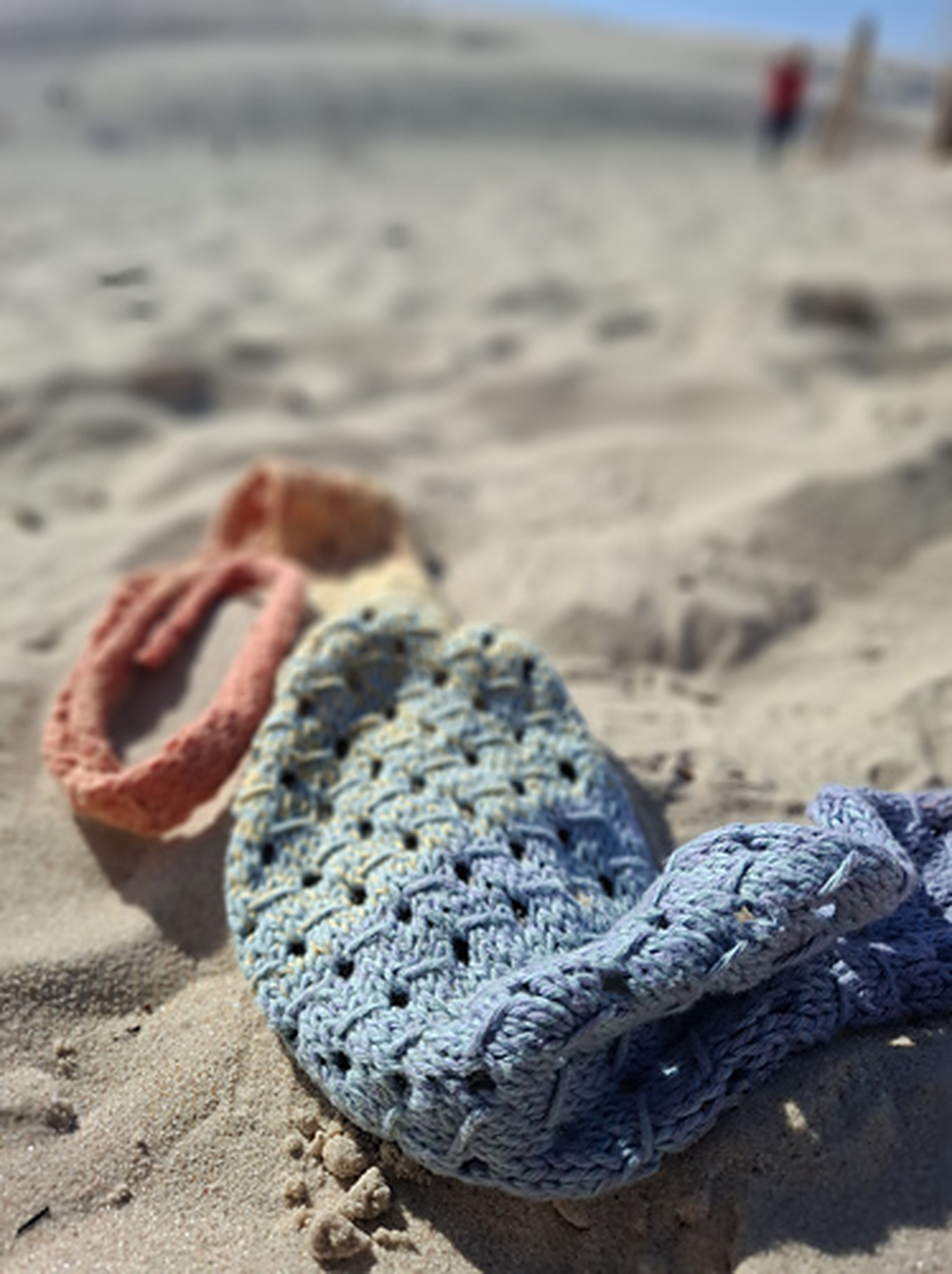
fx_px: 845
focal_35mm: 23
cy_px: 637
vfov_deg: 74.0
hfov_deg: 58.8
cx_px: 476
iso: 50
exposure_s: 1/2174
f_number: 1.8
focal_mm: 5.54
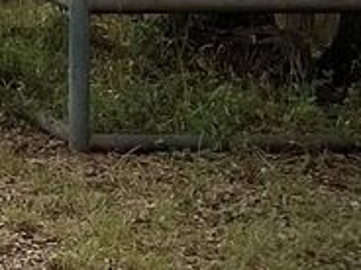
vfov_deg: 8.6
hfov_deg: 10.1
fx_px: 1679
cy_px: -335
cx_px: -612
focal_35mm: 161
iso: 16
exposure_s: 1/1250
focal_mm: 3
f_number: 1.8
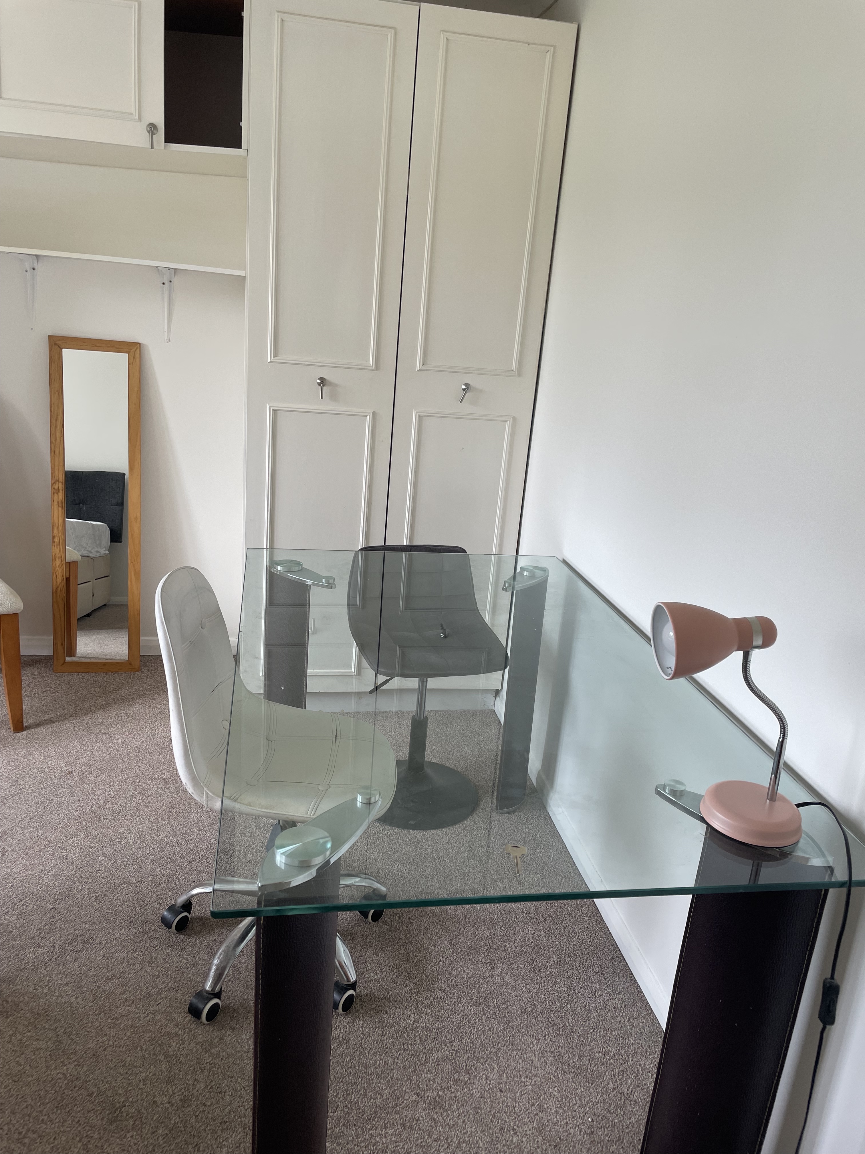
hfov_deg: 53.1
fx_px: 866
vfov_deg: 67.3
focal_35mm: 26
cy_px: 577
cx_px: 432
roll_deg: -3.5
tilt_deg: -16.4
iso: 50
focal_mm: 4.2
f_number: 1.6
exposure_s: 1/121
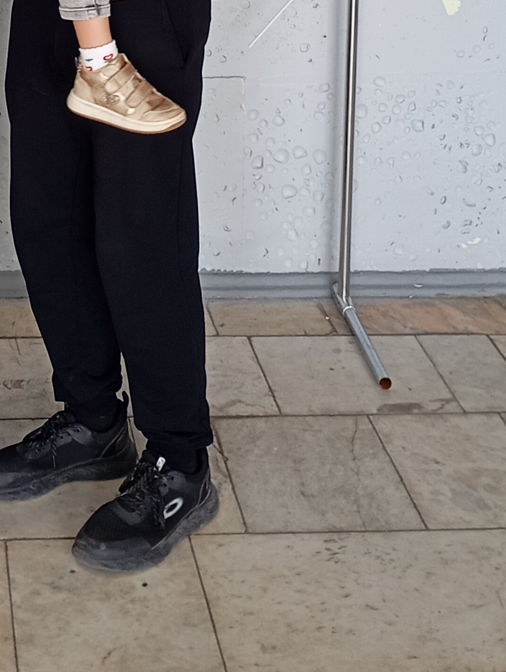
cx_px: 12
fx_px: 1555
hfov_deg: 18.1
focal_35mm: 80
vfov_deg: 21.4
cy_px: -266
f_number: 1.8
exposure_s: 1/50
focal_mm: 4.27
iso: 323
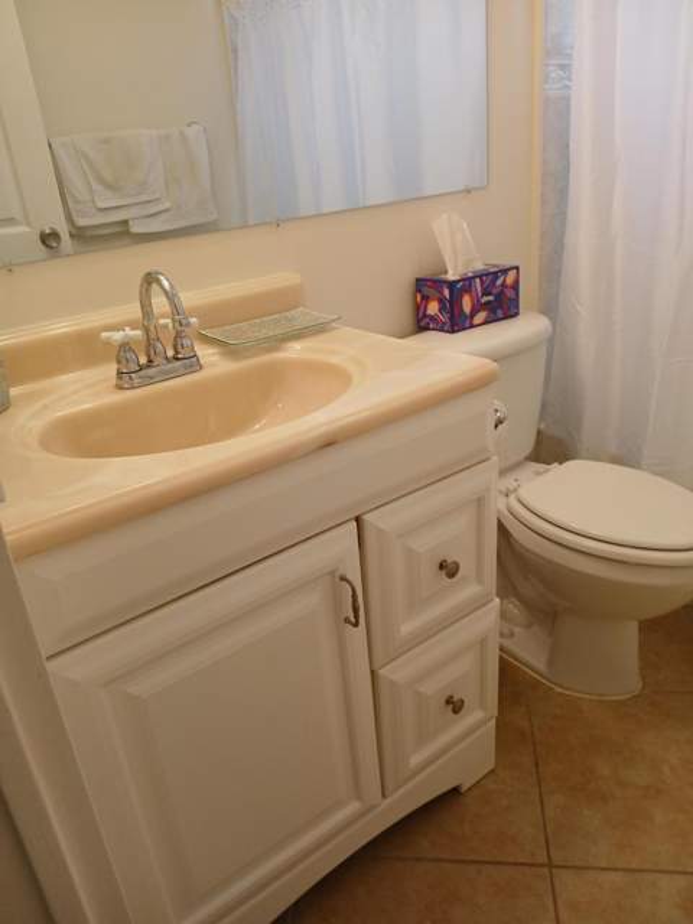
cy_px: 462
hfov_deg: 53.1
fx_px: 694
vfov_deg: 67.3
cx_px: 346
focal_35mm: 26
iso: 64
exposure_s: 1/60
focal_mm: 3.98
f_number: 1.8
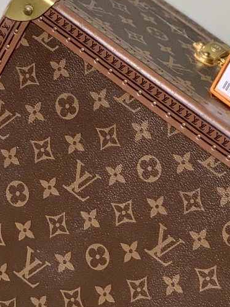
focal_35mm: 150
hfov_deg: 9.7
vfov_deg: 13.0
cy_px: 25
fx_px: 1329
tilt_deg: -11.7
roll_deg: -30.5
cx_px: 298
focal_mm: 6
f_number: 2.4
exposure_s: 1/122
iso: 80
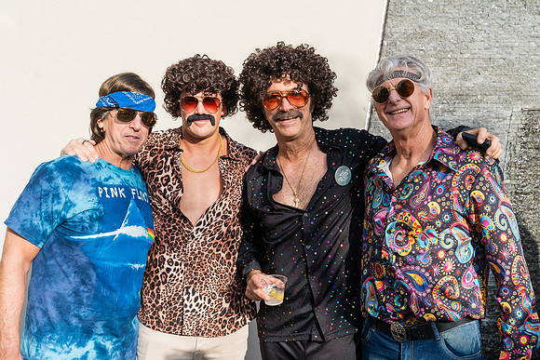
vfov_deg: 31.3
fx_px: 643
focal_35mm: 43
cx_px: 282
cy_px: 172
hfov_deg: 45.5
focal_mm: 41
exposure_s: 1/640
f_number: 5.6
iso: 200
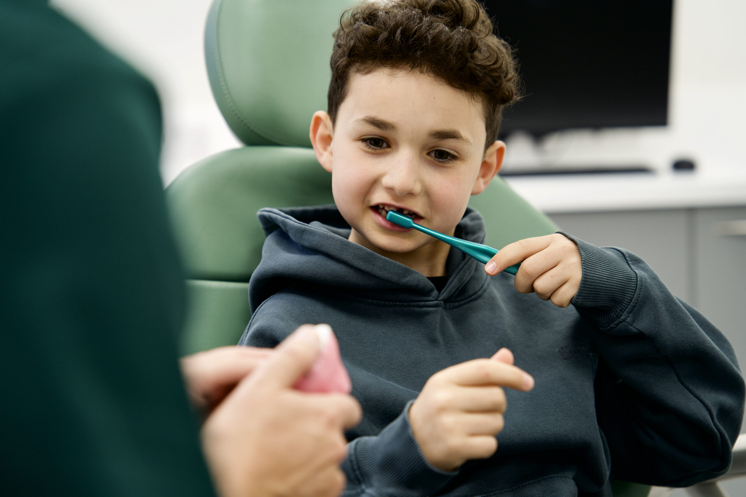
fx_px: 1451
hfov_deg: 28.8
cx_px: 373
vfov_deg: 19.5
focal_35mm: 70
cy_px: 248
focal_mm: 70
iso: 400
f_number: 3.2
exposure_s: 1/160
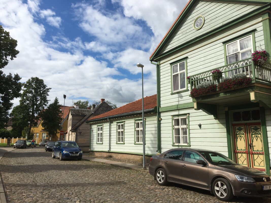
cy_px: 102
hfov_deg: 61.7
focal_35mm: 29
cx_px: 136
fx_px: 227
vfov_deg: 48.2
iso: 25
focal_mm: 4.15
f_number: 2.2
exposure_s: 1/2137
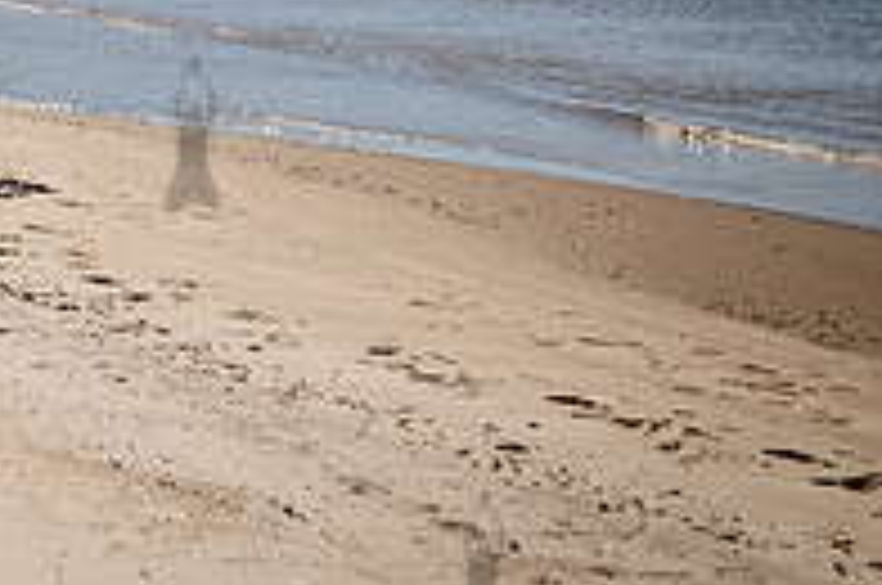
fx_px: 3571
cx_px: -392
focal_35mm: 146
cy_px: -86
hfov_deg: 13.4
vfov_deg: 9.3
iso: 64
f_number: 5.6
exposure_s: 1/640
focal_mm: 47
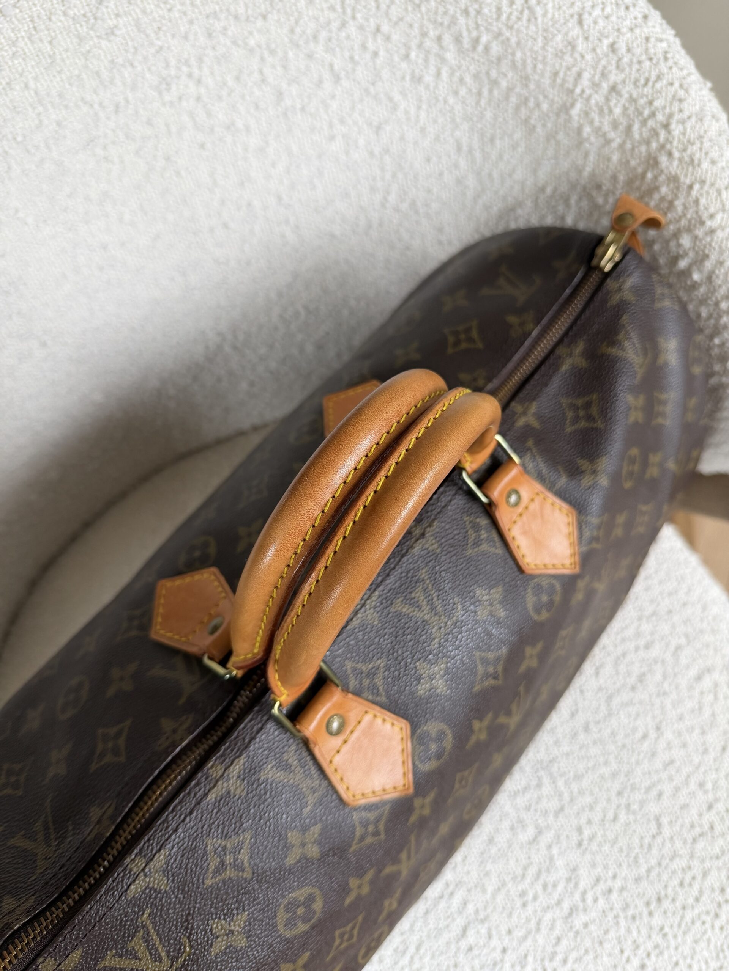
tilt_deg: -68.7
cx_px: 364
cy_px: 486
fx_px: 674
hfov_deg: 56.8
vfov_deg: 71.6
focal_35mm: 24
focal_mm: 6.76
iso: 200
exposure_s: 1/95
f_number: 1.78
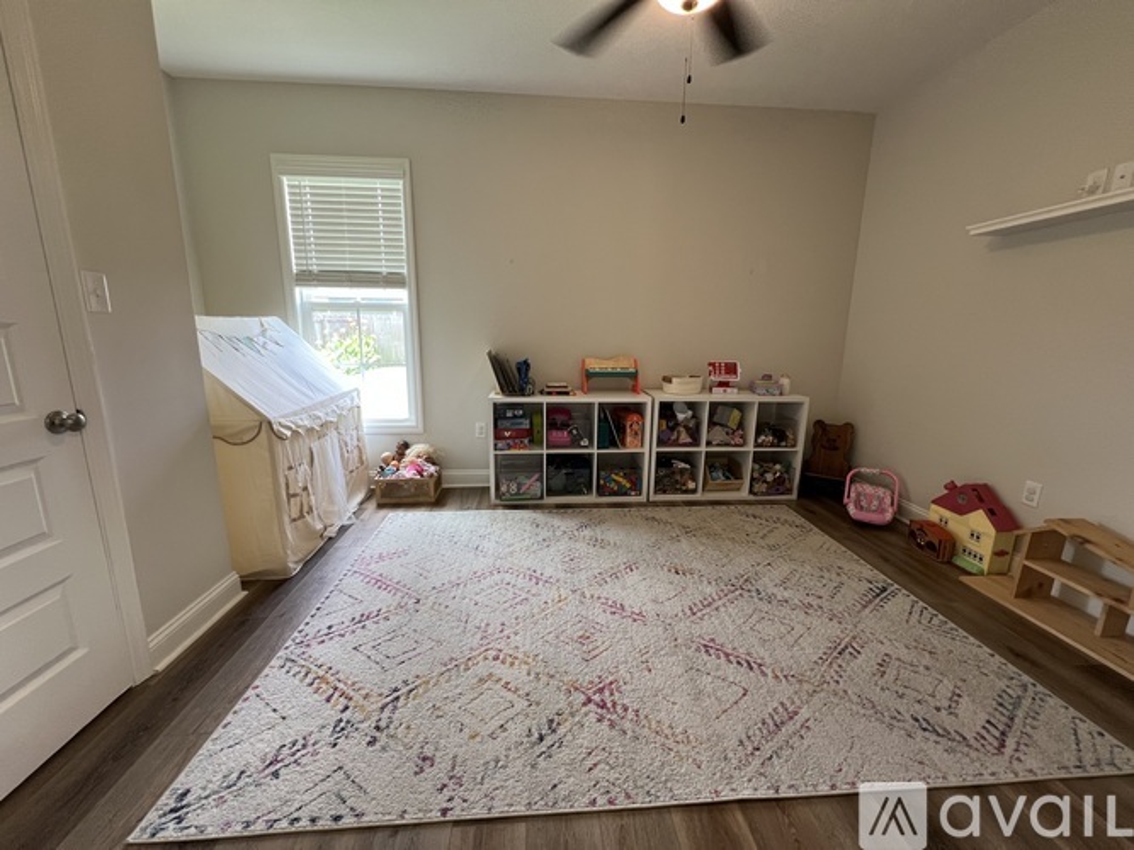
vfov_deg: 89.9
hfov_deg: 106.2
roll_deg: -0.2
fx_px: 426
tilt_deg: -11.7
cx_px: 567
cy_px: 425
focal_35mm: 13
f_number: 1.8
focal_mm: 1.57
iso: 125
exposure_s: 1/60
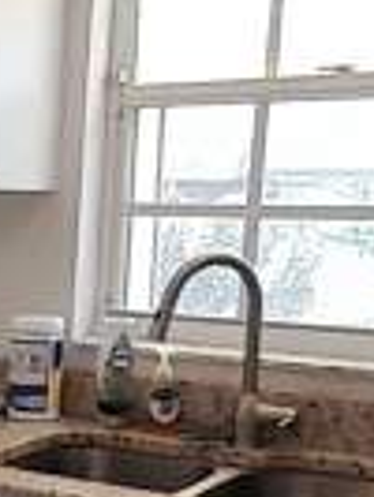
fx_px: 1122
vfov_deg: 24.6
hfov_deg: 16.6
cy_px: 392
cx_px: -239
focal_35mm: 78
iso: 64
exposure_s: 1/60
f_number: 2.2
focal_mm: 1.13
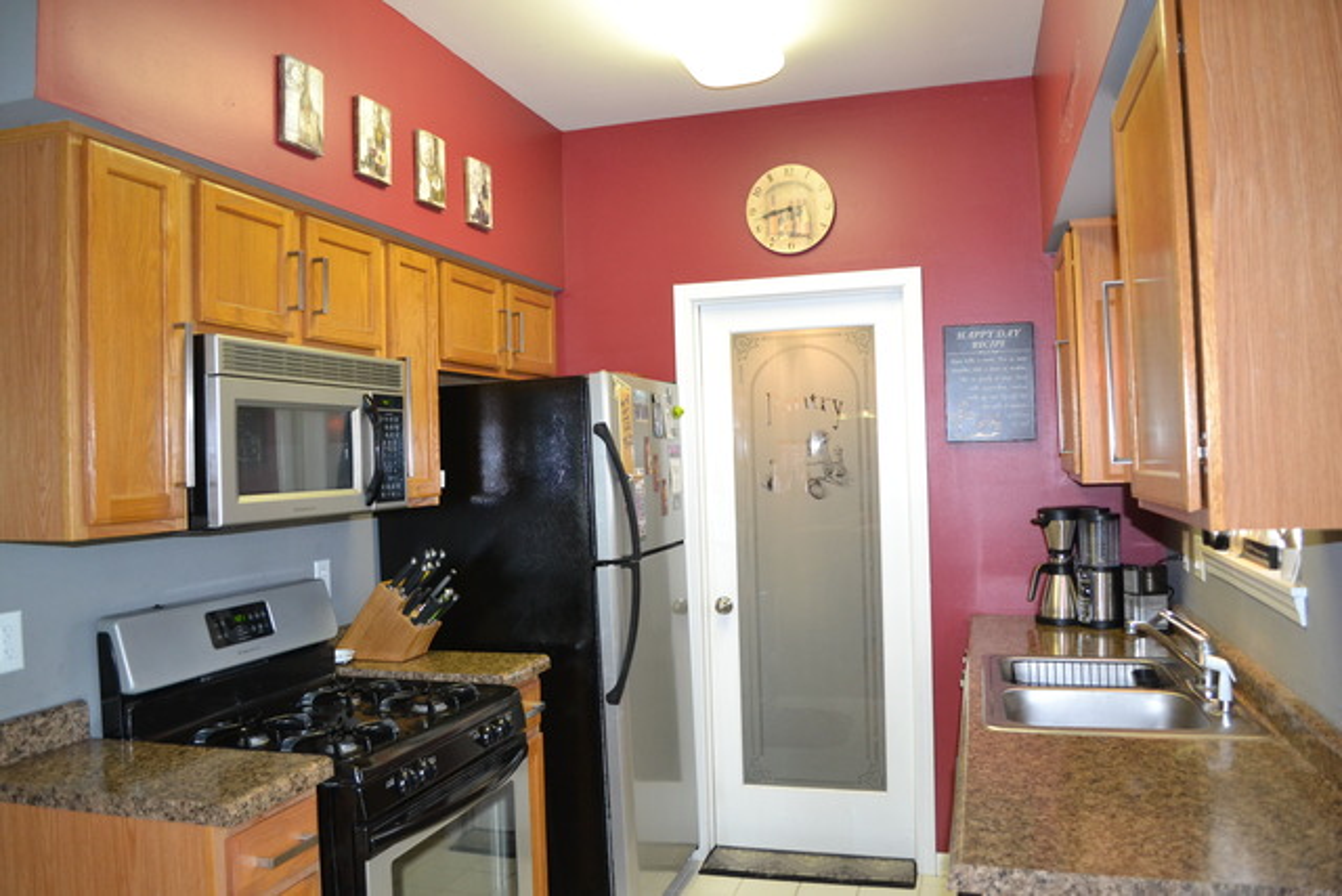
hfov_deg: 67.4
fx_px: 1007
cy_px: 448
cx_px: 671
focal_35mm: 27
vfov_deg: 48.0
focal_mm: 18
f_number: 3.5
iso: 1600
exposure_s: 1/60
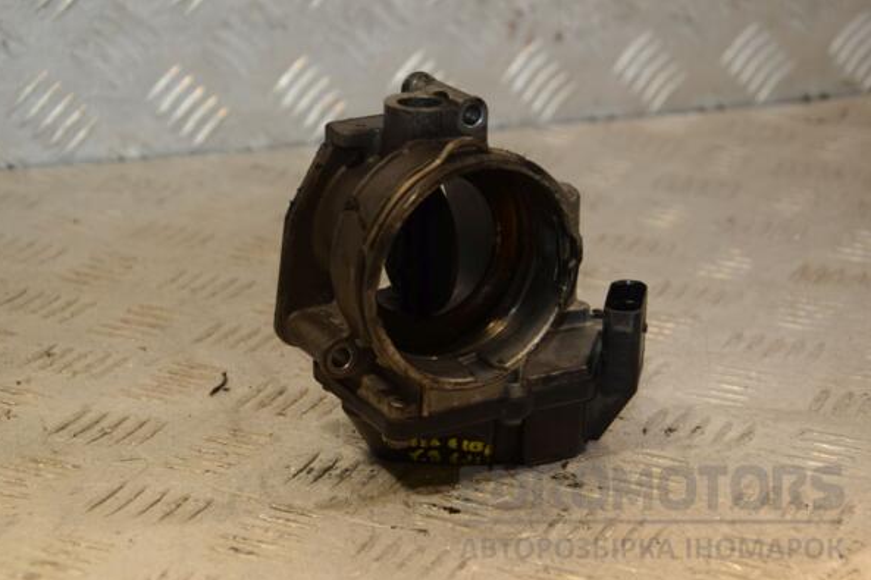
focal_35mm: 88
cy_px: 292
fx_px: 2128
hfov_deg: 23.1
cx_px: 432
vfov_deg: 15.5
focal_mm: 58
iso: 800
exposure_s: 1/200
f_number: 6.3
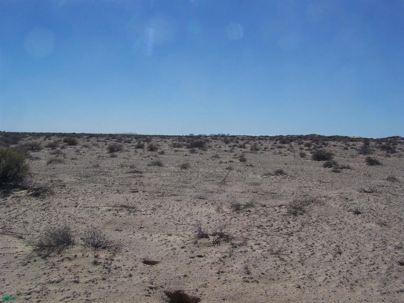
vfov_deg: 37.7
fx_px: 443
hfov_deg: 49.0
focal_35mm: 38
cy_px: 152
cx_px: 202
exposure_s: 1/640
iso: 64
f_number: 5.6
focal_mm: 6.3
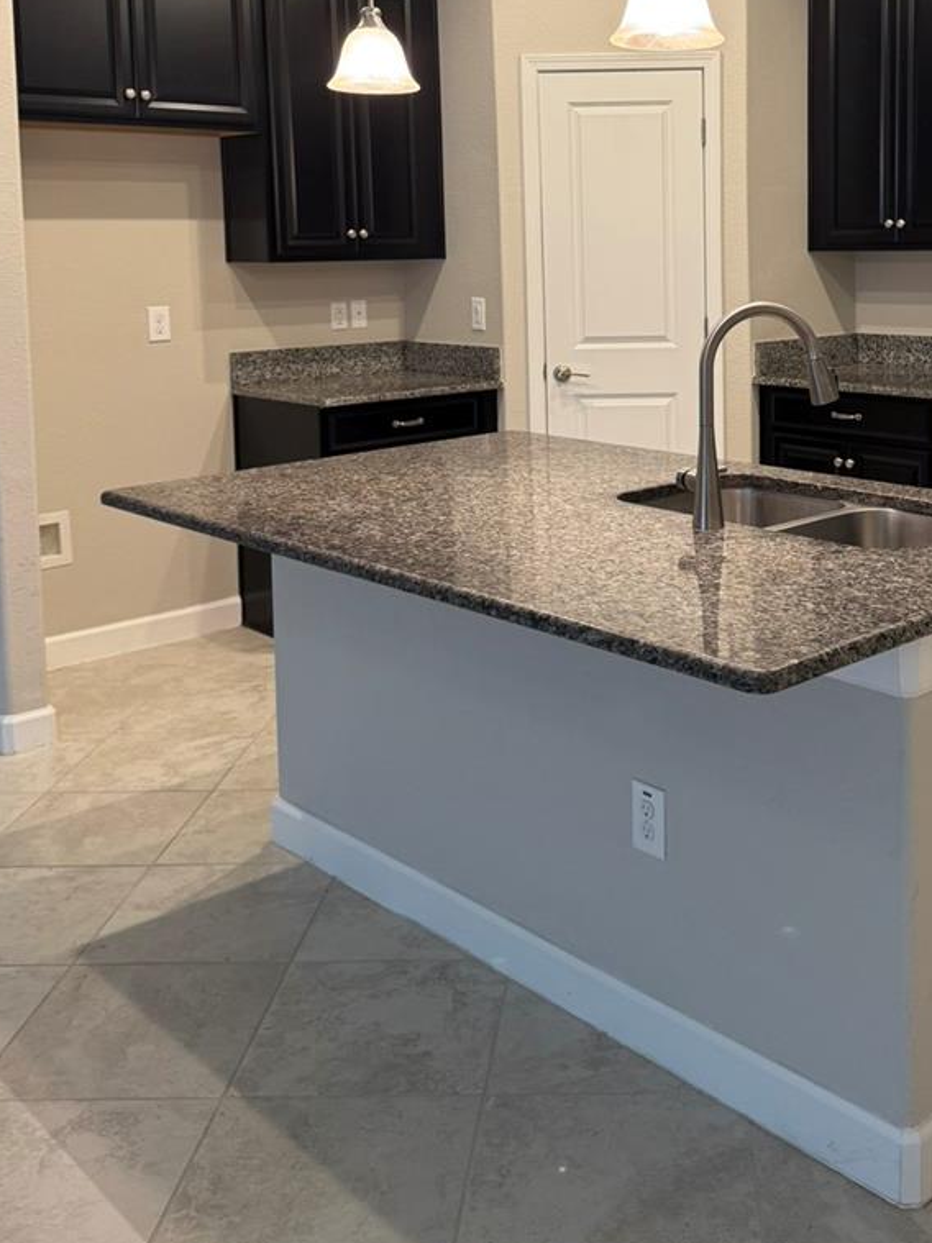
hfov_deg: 37.1
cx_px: 660
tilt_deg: -5.1
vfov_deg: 47.7
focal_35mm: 38
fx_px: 1365
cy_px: 362
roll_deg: +2.8
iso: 160
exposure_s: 1/60
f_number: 1.78
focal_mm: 6.76
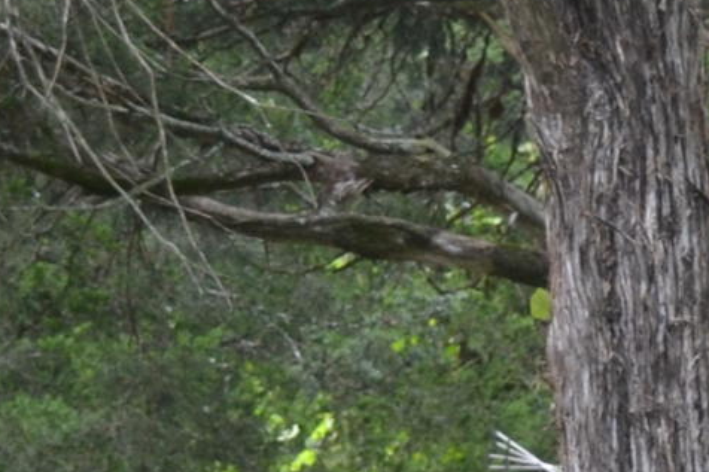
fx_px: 4469
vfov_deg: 5.7
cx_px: 1670
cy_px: 1324
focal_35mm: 227
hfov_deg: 8.4
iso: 320
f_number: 5.6
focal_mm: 24
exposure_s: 1/125
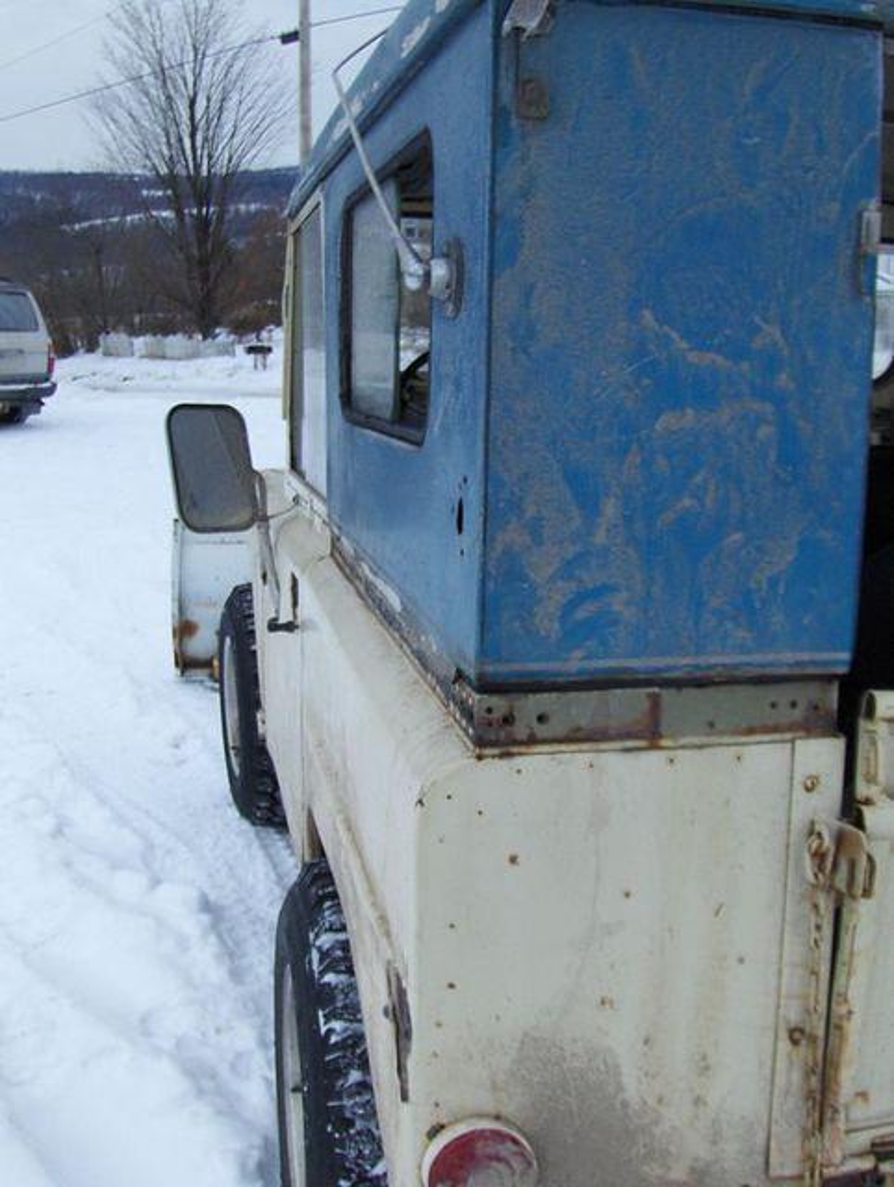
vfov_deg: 45.7
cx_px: 447
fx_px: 1408
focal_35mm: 41
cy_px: 594
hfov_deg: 35.2
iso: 100
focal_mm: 6.5
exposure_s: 1/196
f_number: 3.5
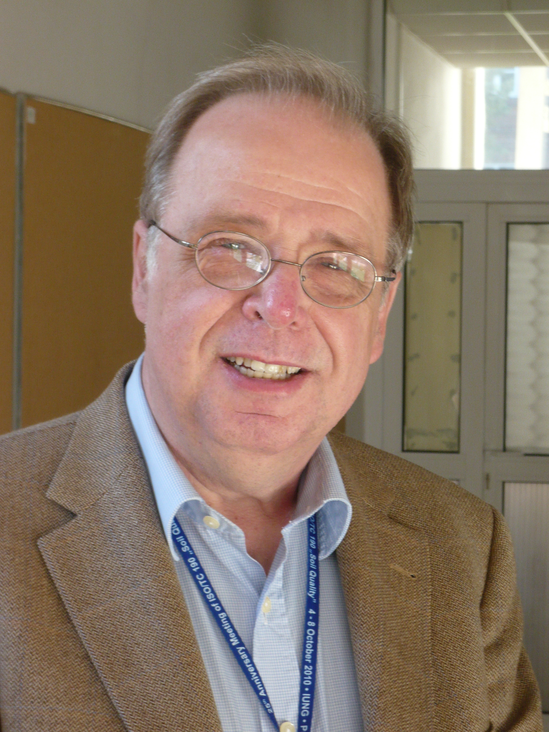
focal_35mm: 100
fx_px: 2115
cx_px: 274
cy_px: 366
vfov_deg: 19.6
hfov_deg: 14.8
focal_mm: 16.4
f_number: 5.6
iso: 160
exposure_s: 1/30
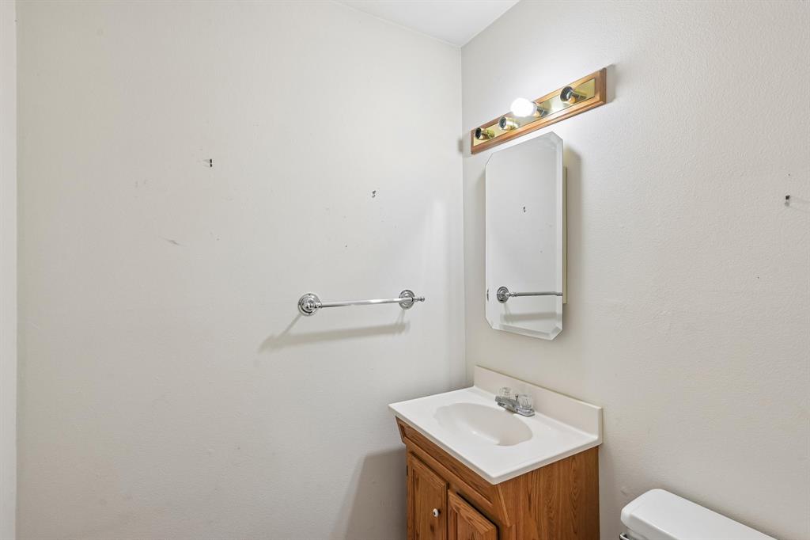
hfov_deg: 95.0
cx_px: 405
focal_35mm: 16
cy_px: 270
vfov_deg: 72.0
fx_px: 371
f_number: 8
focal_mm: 16.5
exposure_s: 1/25
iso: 400
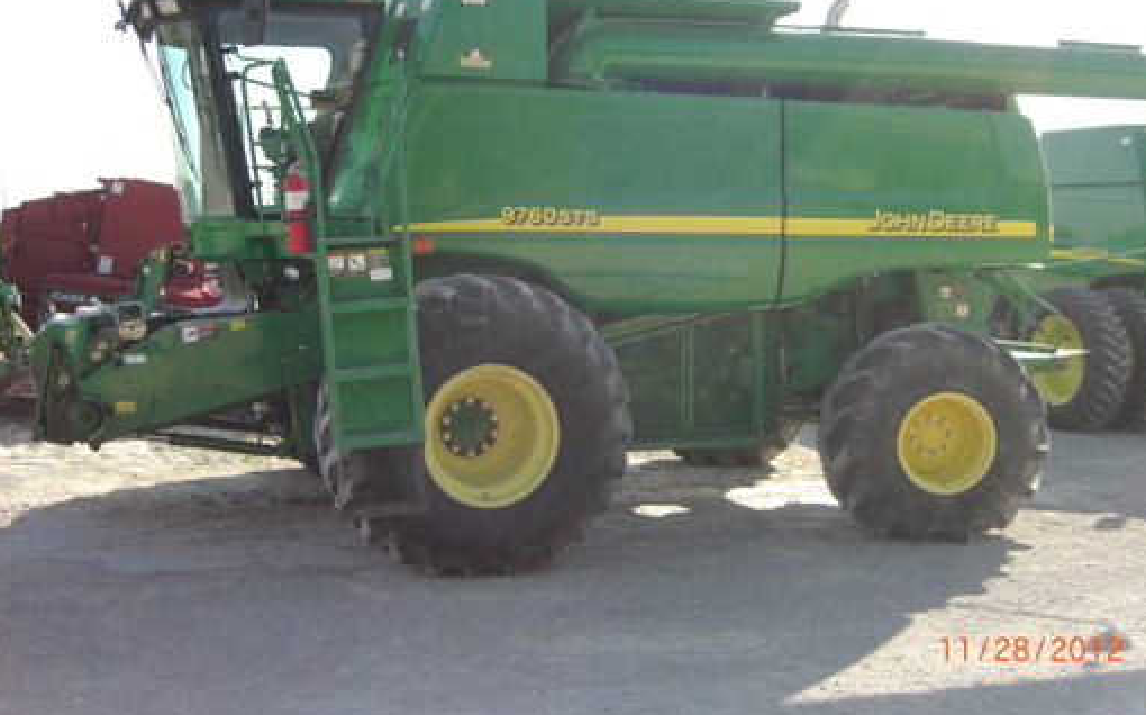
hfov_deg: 46.2
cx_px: 586
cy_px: 286
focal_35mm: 43
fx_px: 1342
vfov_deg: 29.7
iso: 80
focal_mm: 7.9
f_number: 4
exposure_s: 1/320
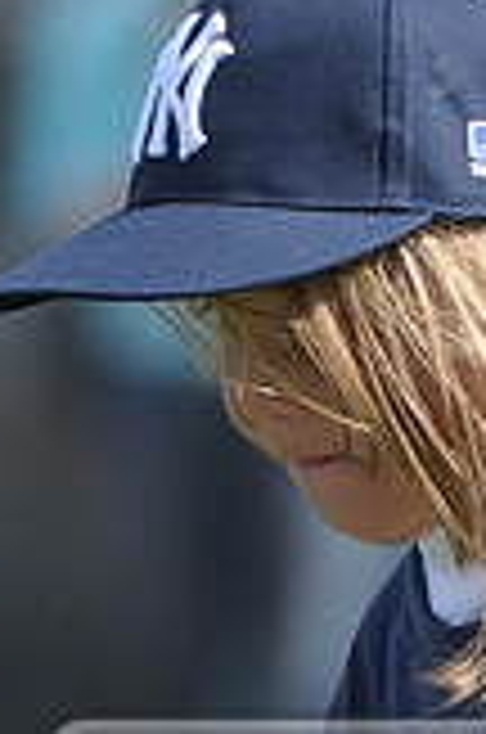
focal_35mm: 1068
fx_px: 21718
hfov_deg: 1.3
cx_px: 722
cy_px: 928
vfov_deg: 1.9
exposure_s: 1/2000
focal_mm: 200
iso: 400
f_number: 4
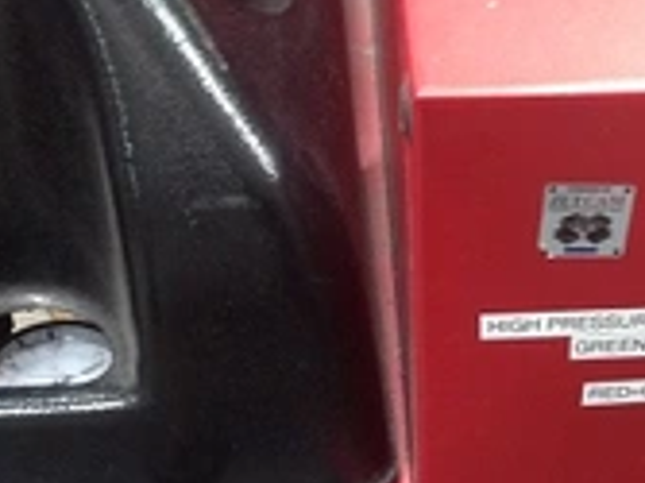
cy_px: 539
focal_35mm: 84
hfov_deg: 22.9
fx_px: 1564
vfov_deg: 17.0
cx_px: 537
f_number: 2.4
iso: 160
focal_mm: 4.28
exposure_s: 1/15
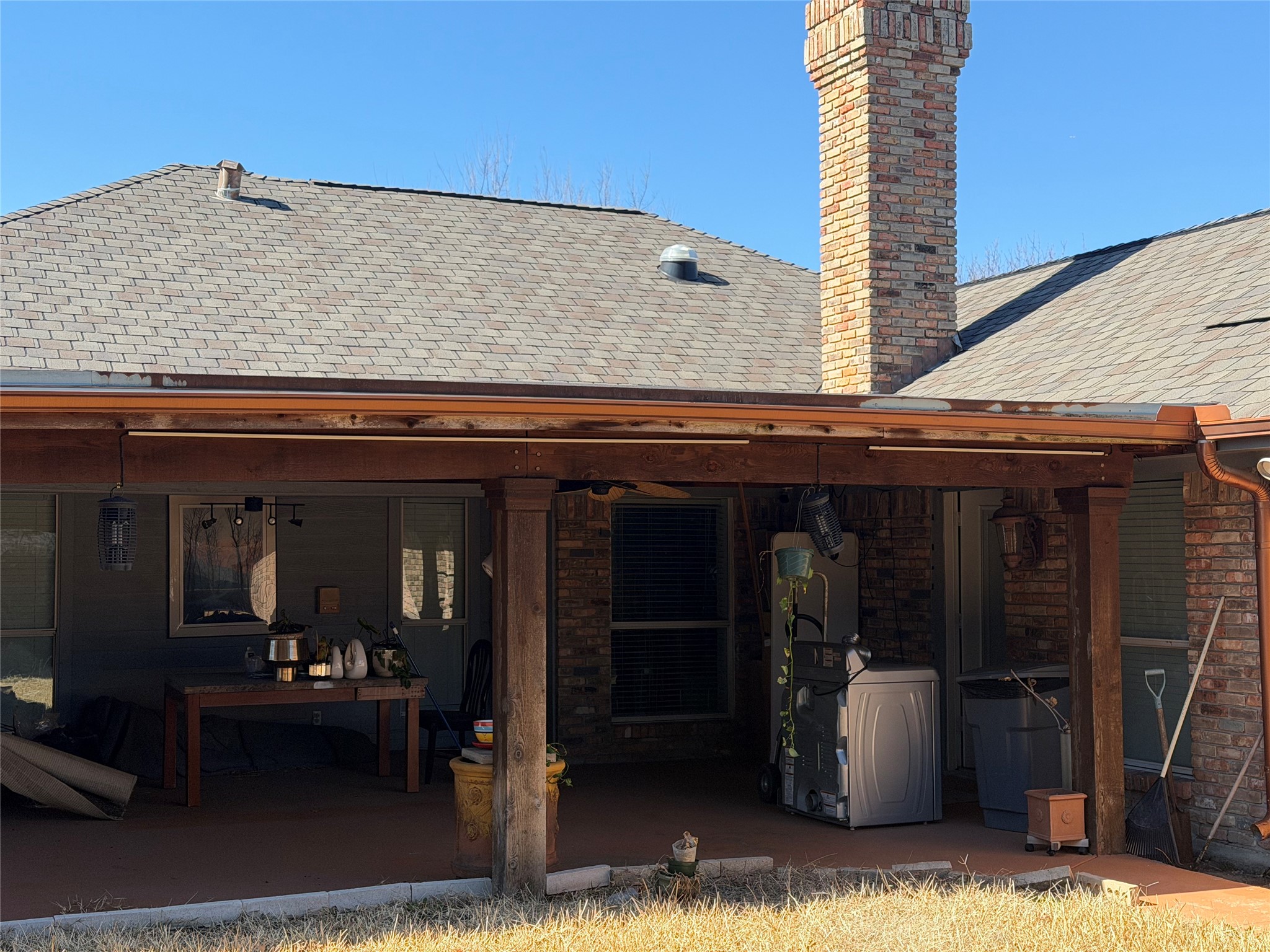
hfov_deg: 39.7
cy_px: 476
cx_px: 635
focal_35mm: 48
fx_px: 1761
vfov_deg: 30.3
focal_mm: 6.76
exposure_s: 1/1883
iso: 64
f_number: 1.78
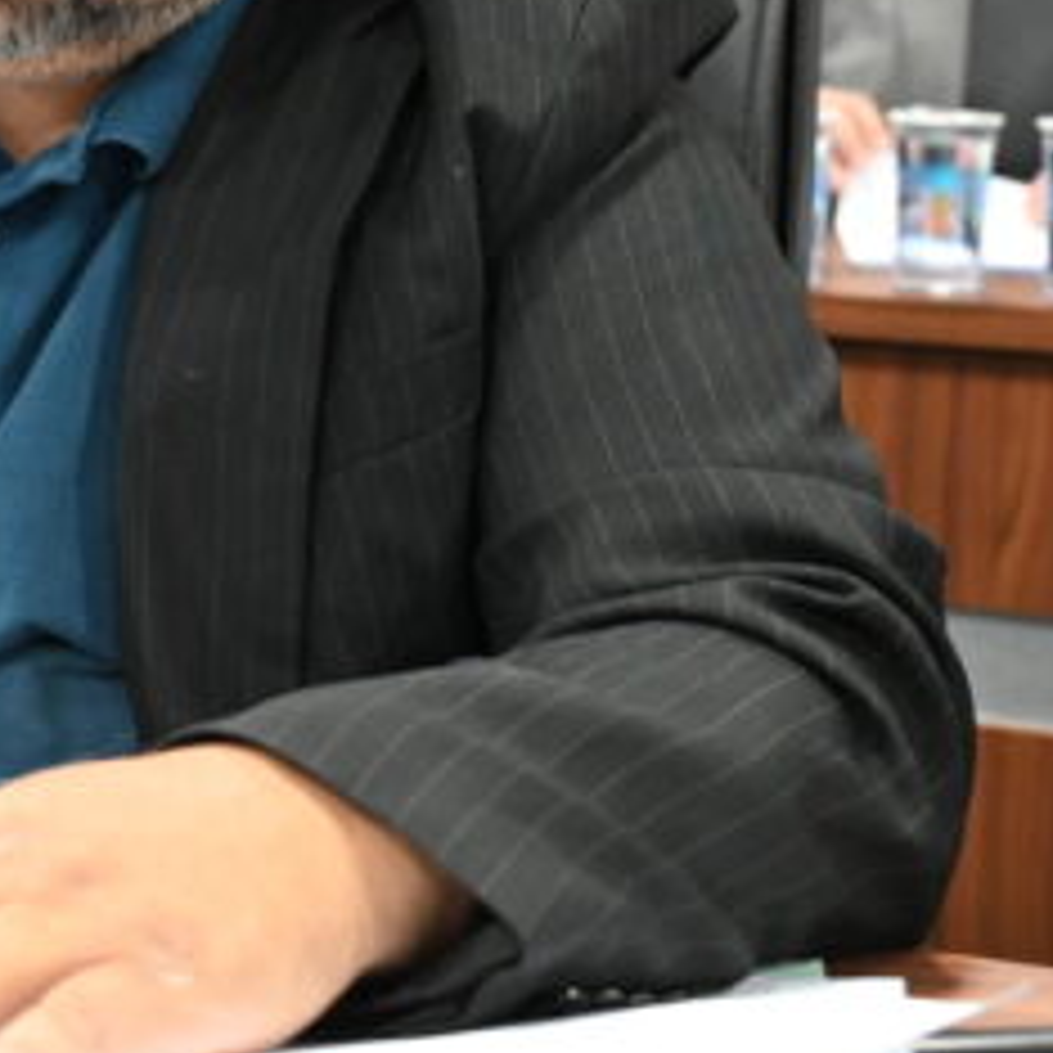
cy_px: 148
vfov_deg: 21.0
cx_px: -310
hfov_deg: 19.7
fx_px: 2788
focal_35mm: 81
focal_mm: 29
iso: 3200
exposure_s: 1/100
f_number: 4
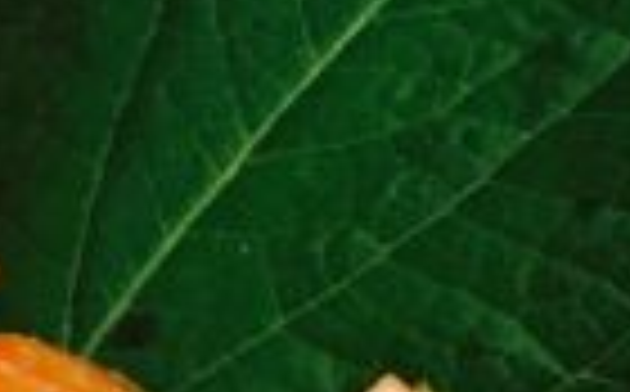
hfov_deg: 13.1
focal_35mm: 154
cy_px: 930
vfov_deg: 7.9
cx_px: -189
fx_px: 2640
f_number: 2.2
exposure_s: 1/8
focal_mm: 4.15
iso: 125
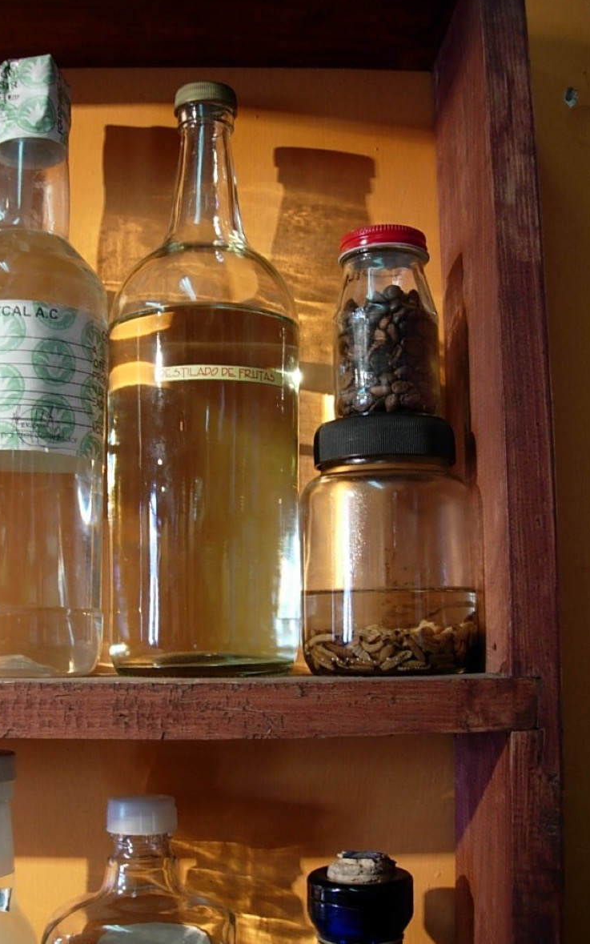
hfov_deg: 31.2
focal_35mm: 41
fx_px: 1055
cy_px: 476
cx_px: 250
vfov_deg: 48.2
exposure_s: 1/13
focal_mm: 7.8
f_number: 2.8
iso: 64
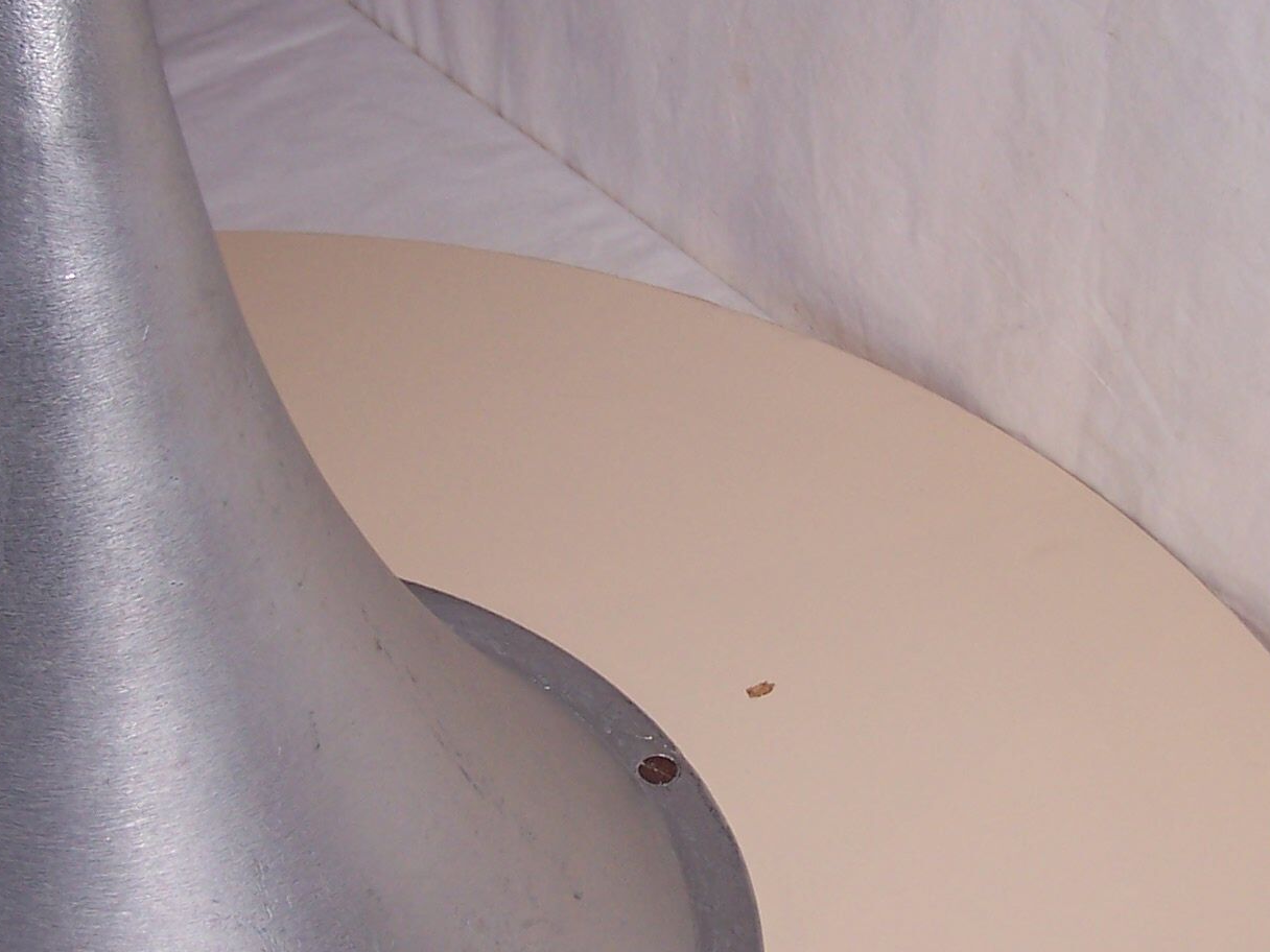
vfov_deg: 20.4
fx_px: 2642
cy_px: 518
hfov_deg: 27.0
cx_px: 728
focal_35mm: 72
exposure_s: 1/60
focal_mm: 6.3
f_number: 2.8
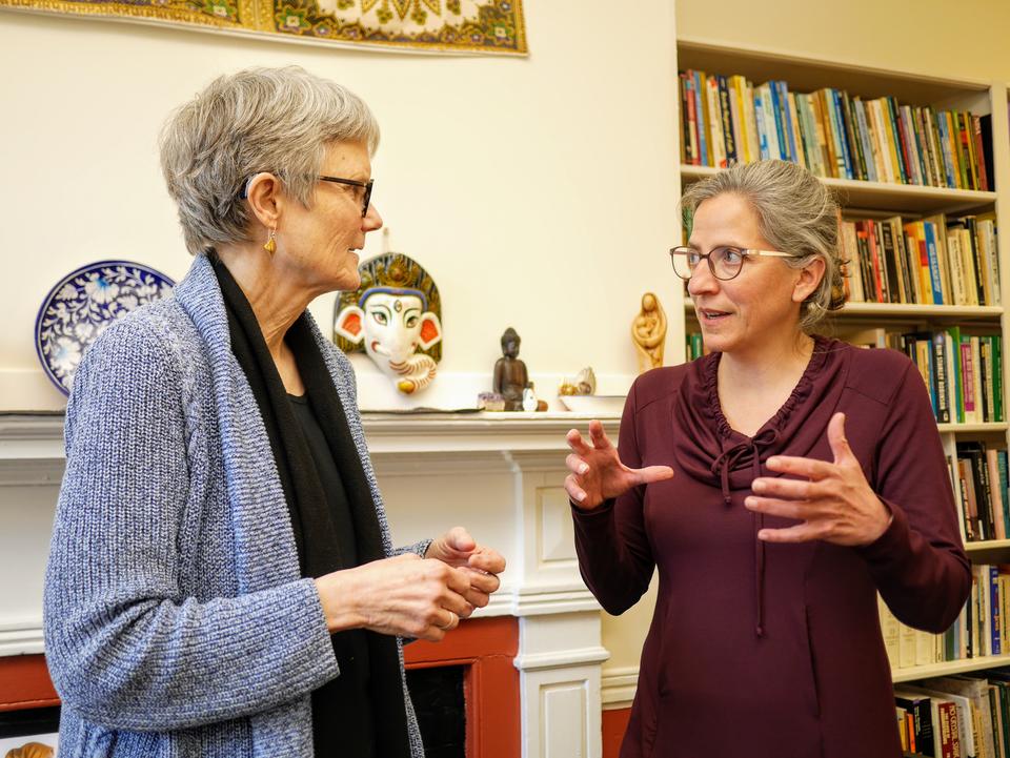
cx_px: 505
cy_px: 379
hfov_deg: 46.8
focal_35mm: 40
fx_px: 1168
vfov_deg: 36.0
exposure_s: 1/60
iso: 250
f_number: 1.7
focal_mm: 20
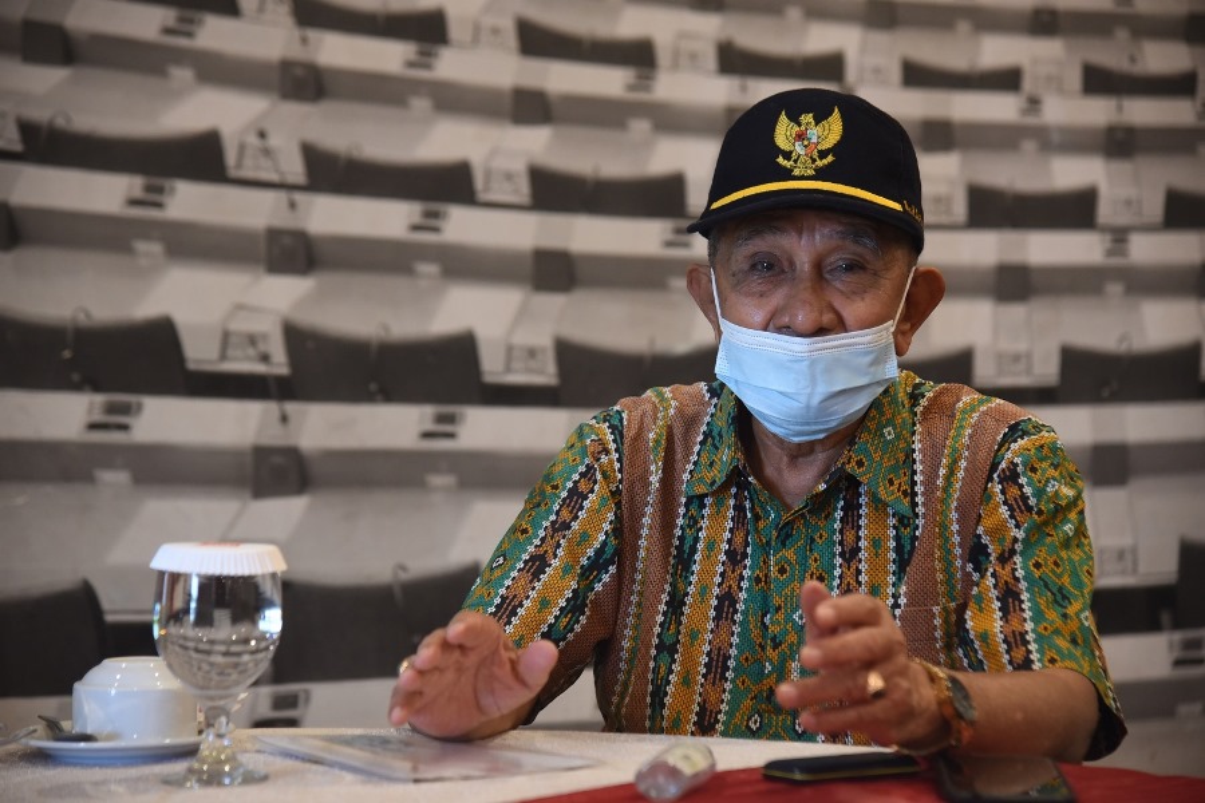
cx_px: 602
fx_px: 3079
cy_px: 402
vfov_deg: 14.9
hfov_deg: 22.1
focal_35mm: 92
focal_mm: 92
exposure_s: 1/80
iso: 2000
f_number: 4.5
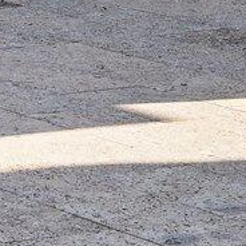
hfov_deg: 5.4
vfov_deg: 5.3
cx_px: -13
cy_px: -368
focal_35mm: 322
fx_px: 2588
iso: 100
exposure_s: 1/100
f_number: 8
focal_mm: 34.1
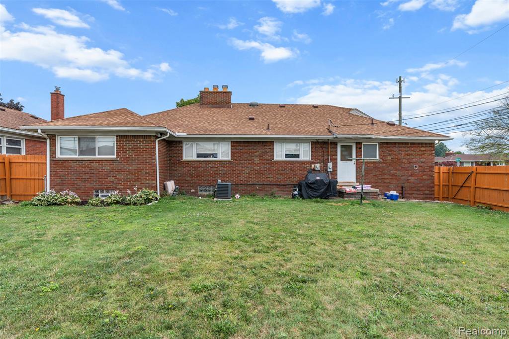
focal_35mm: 18
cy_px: 170
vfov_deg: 67.3
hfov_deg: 90.0
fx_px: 254
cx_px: 254
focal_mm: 18
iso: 100
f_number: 8
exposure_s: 1/125
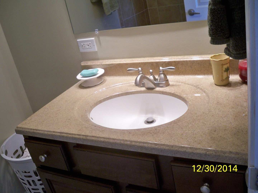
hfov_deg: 52.6
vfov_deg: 40.7
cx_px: 129
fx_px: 261
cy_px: 96
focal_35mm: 35
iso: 125
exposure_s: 1/30
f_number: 3.1
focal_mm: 6.3
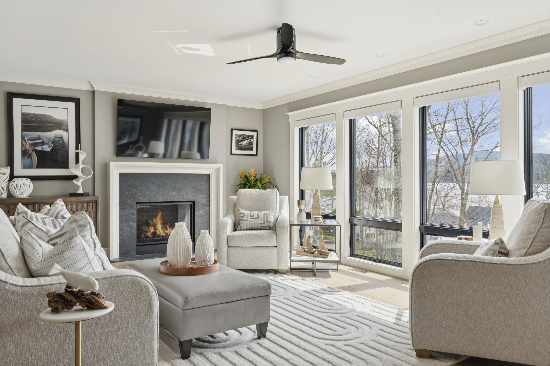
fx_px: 420
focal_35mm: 28
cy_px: 183
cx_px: 275
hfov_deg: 66.4
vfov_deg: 47.2
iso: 400
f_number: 9
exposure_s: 1/60
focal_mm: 27.5
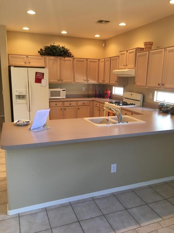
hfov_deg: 48.2
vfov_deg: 61.7
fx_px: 194
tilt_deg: -12.4
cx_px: 87
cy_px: 116
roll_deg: -0.6
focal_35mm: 29
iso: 50
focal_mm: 4.15
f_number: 2.2
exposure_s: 1/15
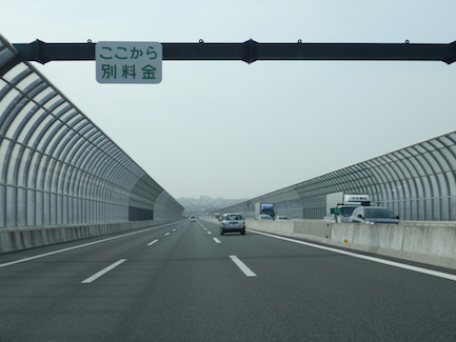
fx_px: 685
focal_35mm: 52
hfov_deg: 36.8
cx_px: 237
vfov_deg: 28.0
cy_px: 194
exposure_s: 1/800
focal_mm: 8
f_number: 3.8
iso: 80
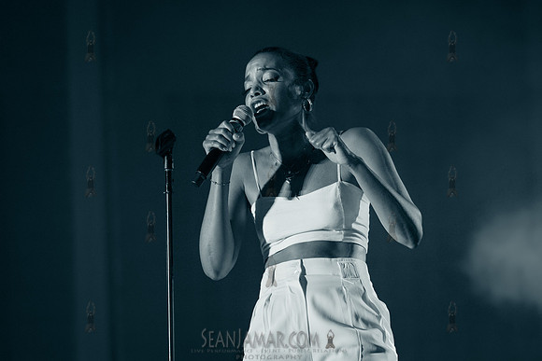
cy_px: 218
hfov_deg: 12.6
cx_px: 327
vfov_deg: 8.4
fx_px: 2451
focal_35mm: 163
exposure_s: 1/400
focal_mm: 135
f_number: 2.8
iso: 3200
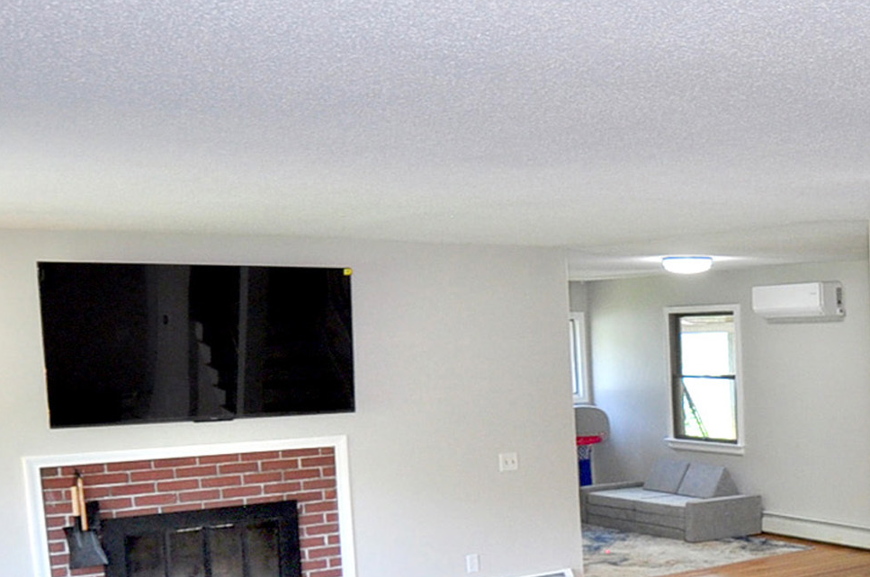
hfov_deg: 41.0
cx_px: 747
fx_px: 1086
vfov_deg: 27.3
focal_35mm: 45
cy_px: 633
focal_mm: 10
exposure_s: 1/40
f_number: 5
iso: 400
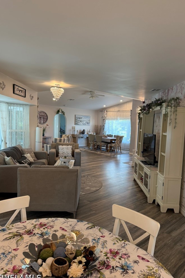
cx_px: 103
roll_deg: -3.3
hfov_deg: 49.4
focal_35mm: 26
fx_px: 200
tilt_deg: -3.8
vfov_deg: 69.4
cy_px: 140
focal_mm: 6.76
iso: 200
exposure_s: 1/122
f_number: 1.78
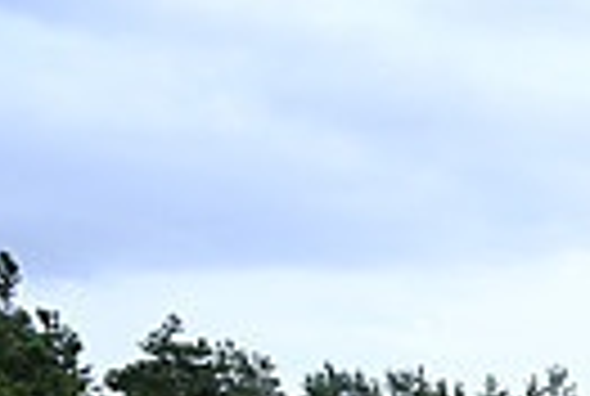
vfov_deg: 11.6
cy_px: 794
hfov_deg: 15.2
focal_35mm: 106
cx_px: 1216
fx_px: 1741
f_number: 5
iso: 1250
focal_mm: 24
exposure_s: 1/800
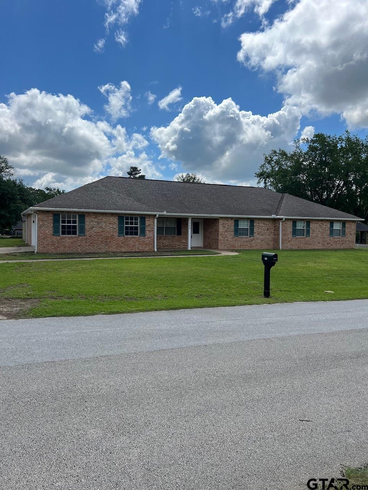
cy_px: 245
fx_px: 369
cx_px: 184
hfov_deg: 53.1
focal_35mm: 26
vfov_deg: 67.3
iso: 50
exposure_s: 1/6211
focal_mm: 5.7
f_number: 1.5
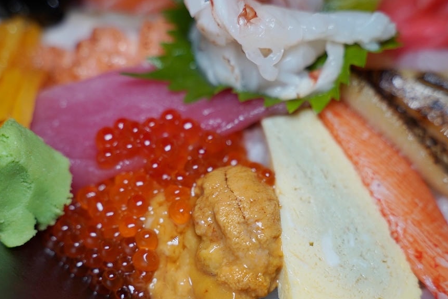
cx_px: 212
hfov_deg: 19.5
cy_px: 206
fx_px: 1306
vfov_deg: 13.0
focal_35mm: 105
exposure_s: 1/80
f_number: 4
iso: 125
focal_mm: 75
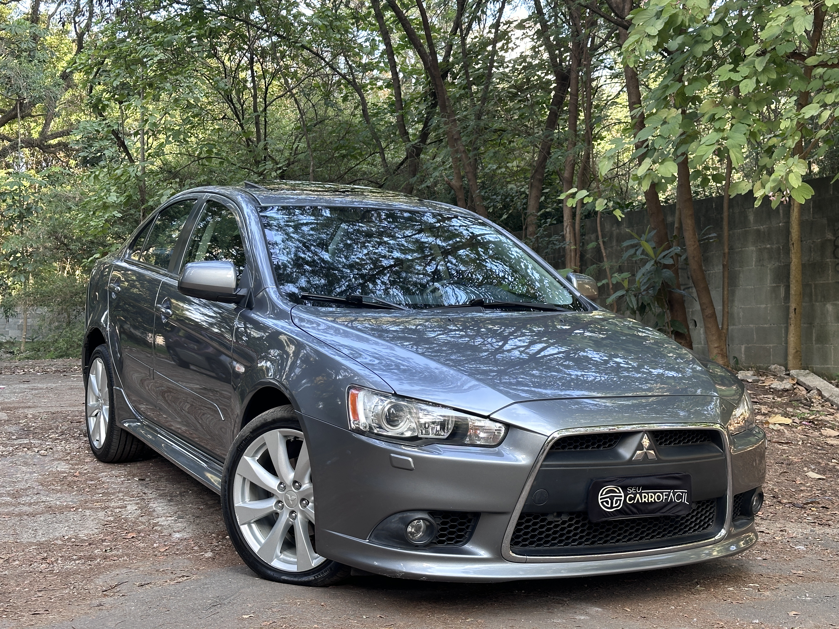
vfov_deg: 30.3
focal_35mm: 48
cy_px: 314
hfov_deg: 39.7
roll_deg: +1.3
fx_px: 1163
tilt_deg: +1.4
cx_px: 420
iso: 64
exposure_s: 1/121
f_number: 1.78
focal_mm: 6.86
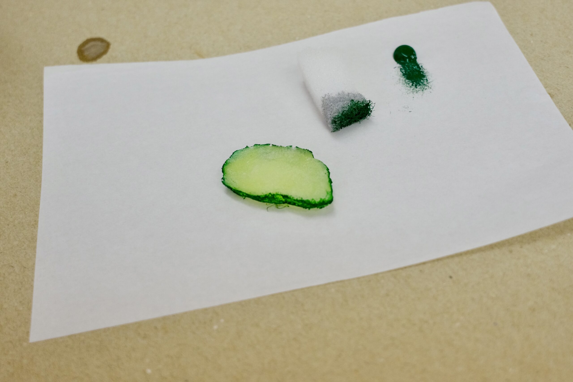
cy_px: 191
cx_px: 286
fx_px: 796
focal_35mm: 50
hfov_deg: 39.6
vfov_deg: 27.0
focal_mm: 33
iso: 2000
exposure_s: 1/200
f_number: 6.3
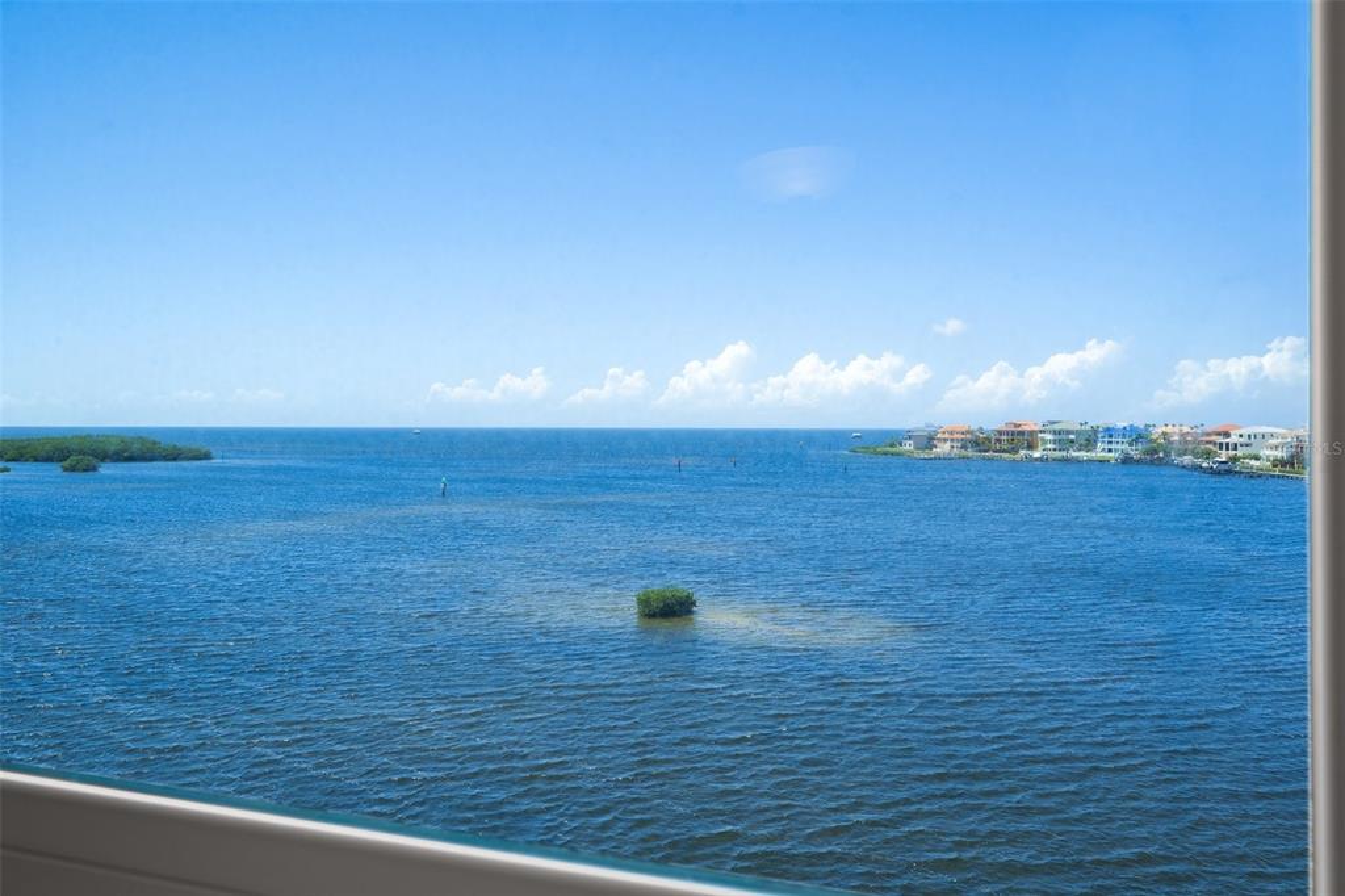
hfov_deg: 61.9
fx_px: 1120
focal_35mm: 30
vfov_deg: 43.6
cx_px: 672
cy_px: 448
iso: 320
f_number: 8
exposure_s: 1/20
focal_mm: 30
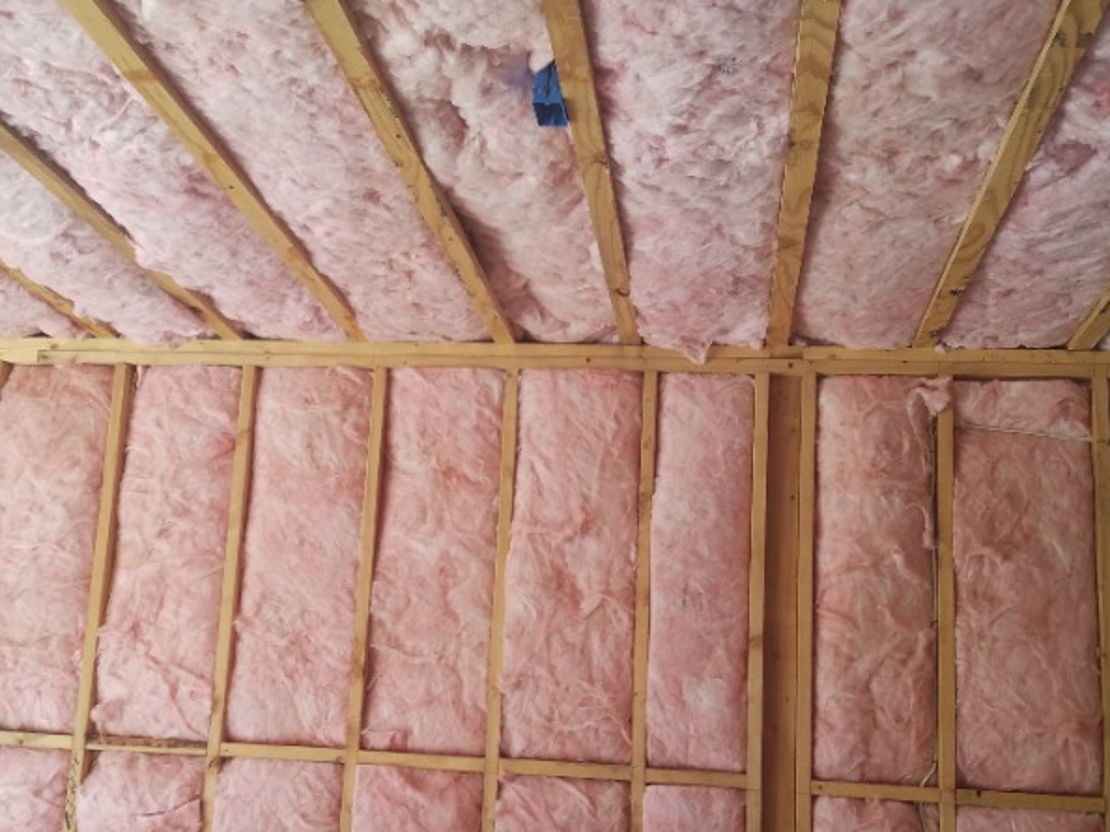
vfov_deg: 45.1
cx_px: 510
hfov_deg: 58.3
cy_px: 505
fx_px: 994
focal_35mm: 31
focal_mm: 3.54
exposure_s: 1/171
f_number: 2
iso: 100
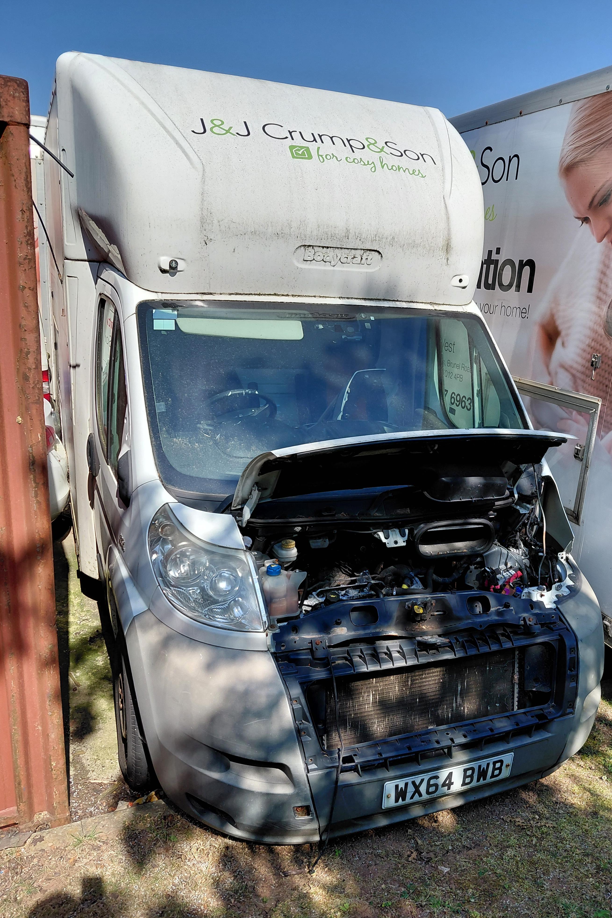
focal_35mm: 27
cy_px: 469
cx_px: 339
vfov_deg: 67.4
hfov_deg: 47.8
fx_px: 689
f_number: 1.8
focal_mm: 4.69
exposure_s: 1/2143
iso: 50
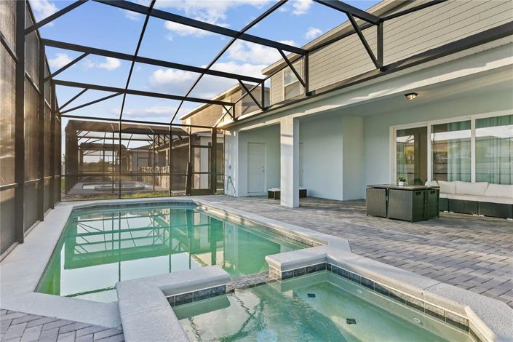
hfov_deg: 86.9
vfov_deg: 64.6
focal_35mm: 19
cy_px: 171
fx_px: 271
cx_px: 256
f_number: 8
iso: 800
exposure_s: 1/80
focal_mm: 19
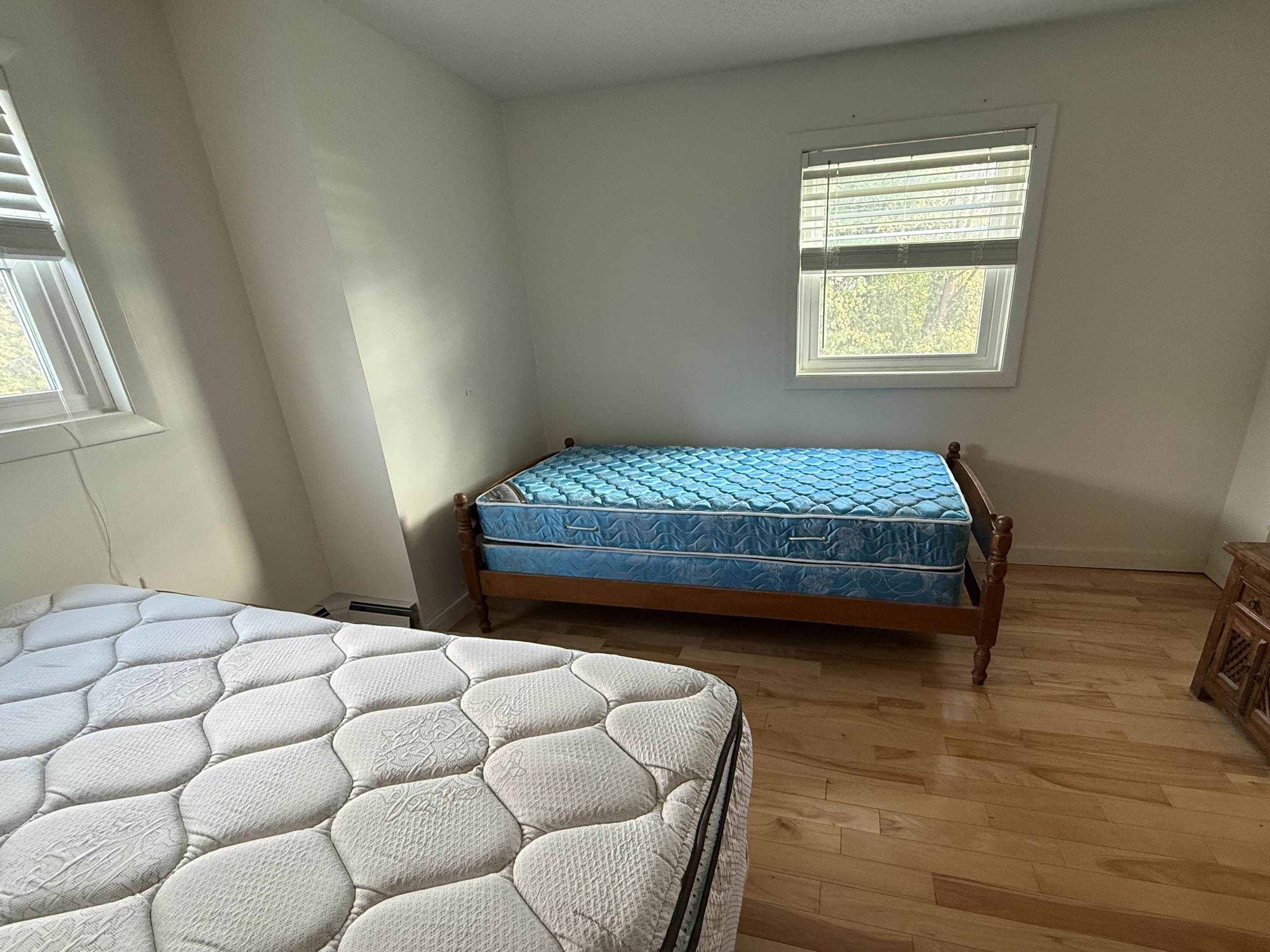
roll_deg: +2.8
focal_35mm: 16
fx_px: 587
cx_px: 701
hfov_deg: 94.2
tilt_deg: -20.8
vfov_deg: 77.8
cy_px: 528
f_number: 2.2
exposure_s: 1/99
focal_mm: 2.22
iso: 320
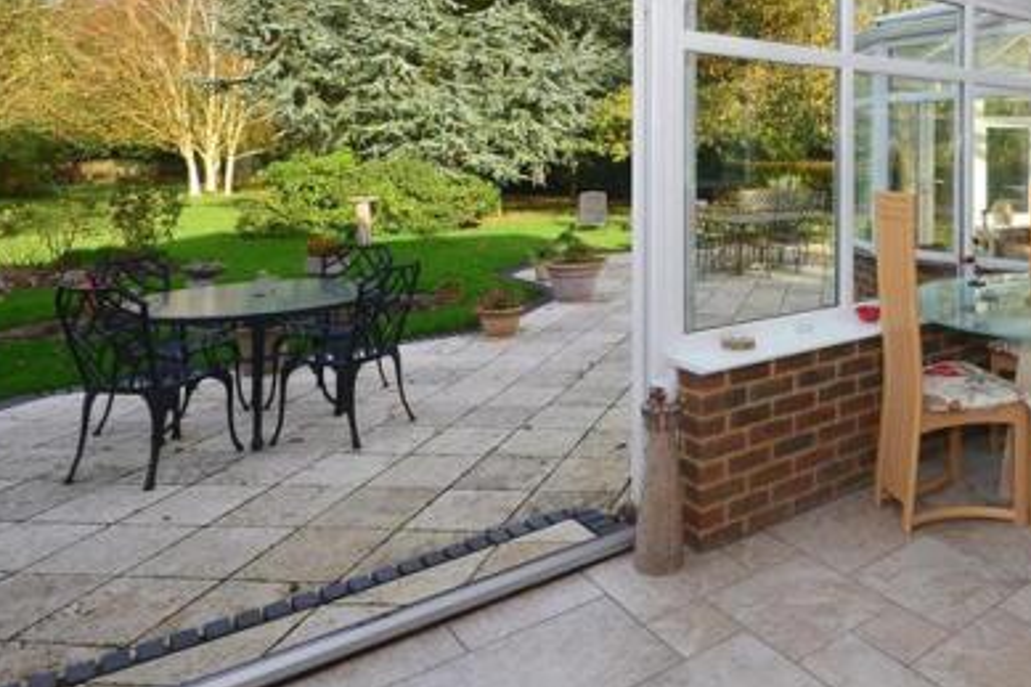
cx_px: 795
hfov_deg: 61.4
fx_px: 797
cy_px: 147
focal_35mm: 28
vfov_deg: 44.5
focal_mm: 11
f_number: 13
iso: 400
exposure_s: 1/200
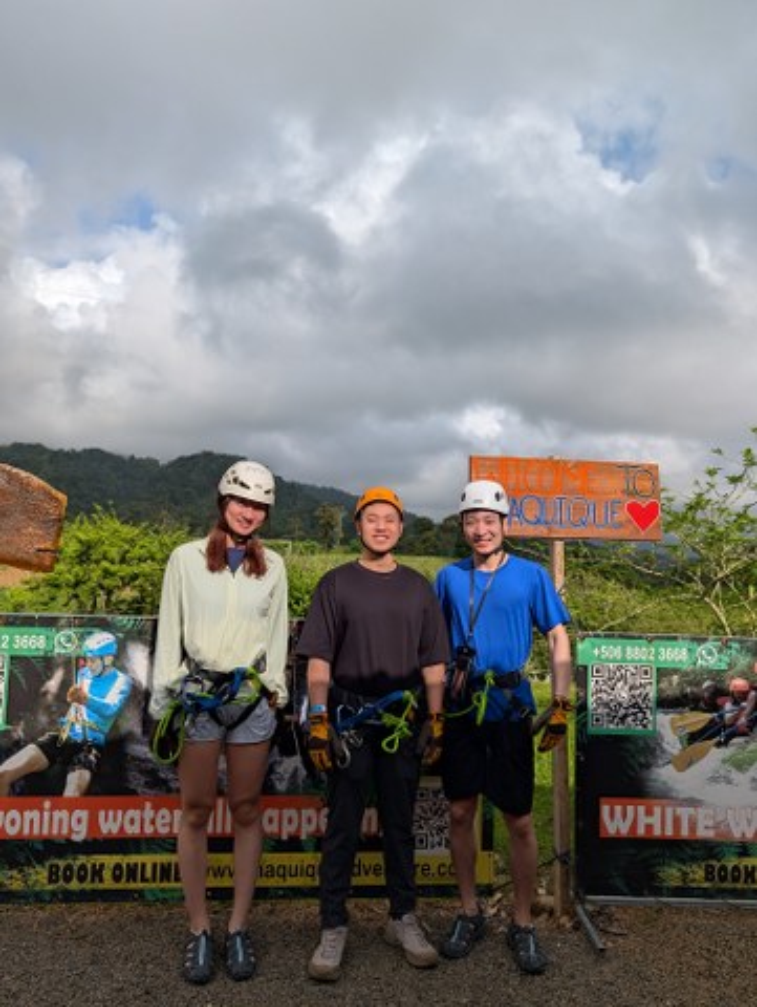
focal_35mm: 24
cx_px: 378
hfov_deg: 56.9
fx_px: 699
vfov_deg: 71.5
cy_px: 504
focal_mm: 6.9
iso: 21
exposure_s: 1/2075
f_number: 1.68
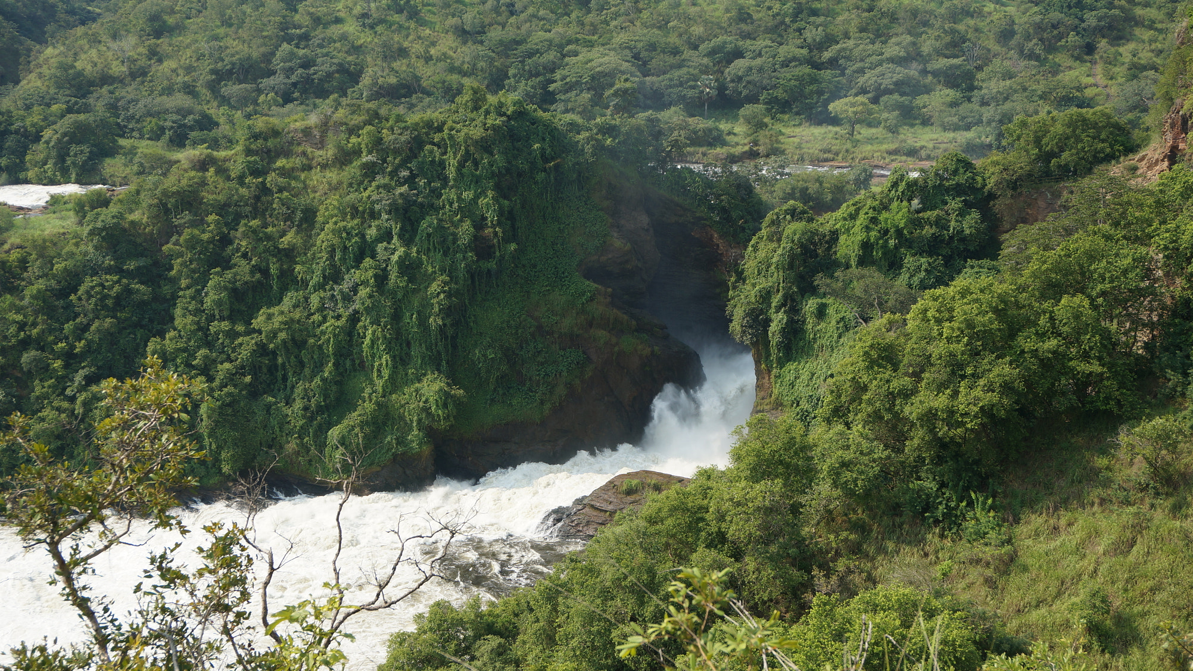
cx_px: 600
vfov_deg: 25.7
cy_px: 369
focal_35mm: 47
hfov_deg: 44.1
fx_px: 1472
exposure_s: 1/250
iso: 100
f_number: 5.6
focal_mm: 29
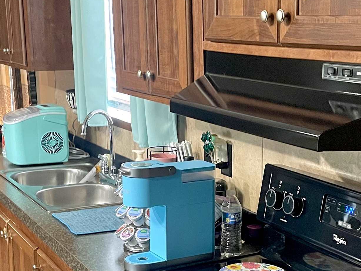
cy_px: 180
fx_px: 678
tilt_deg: -13.9
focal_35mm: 65
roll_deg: +0.1
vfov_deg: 22.5
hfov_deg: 29.7
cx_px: 216
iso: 400
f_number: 1.6
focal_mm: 4.2
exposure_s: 1/40
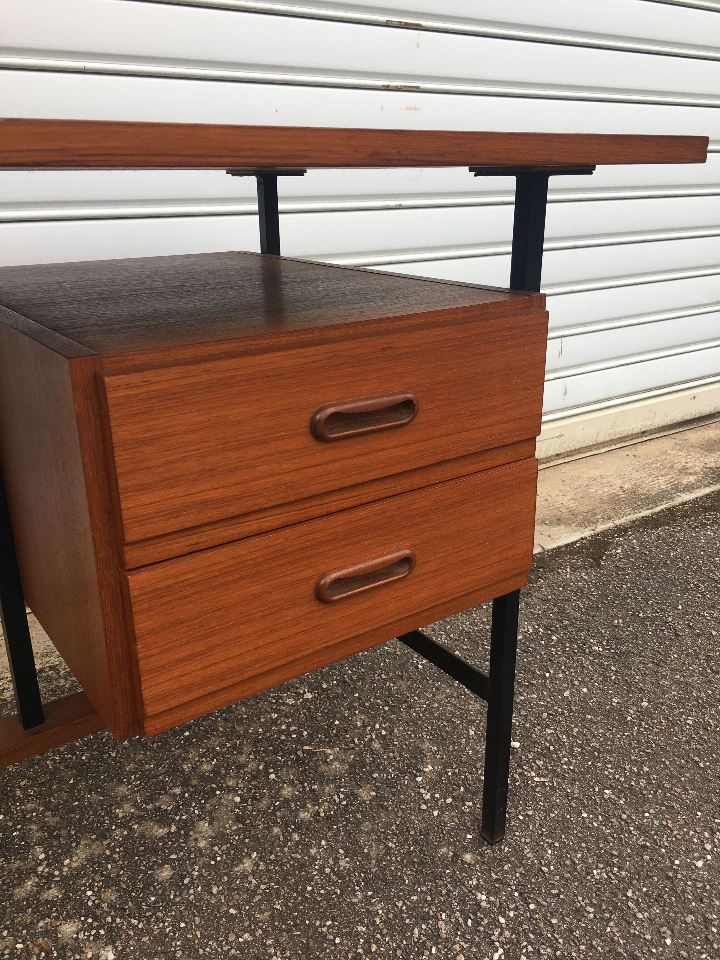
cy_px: 480
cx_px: 360
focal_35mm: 29
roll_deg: +0.5
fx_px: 804
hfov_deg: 48.2
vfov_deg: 61.7
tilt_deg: -19.0
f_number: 2.2
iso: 25
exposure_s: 1/178
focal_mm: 4.15
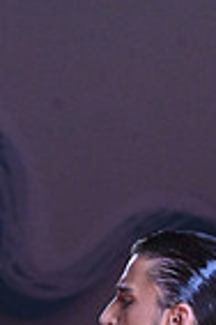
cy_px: 659
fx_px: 5175
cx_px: -15
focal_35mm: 575
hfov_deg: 2.4
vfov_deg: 3.6
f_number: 8
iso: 4000
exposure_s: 1/400
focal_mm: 140
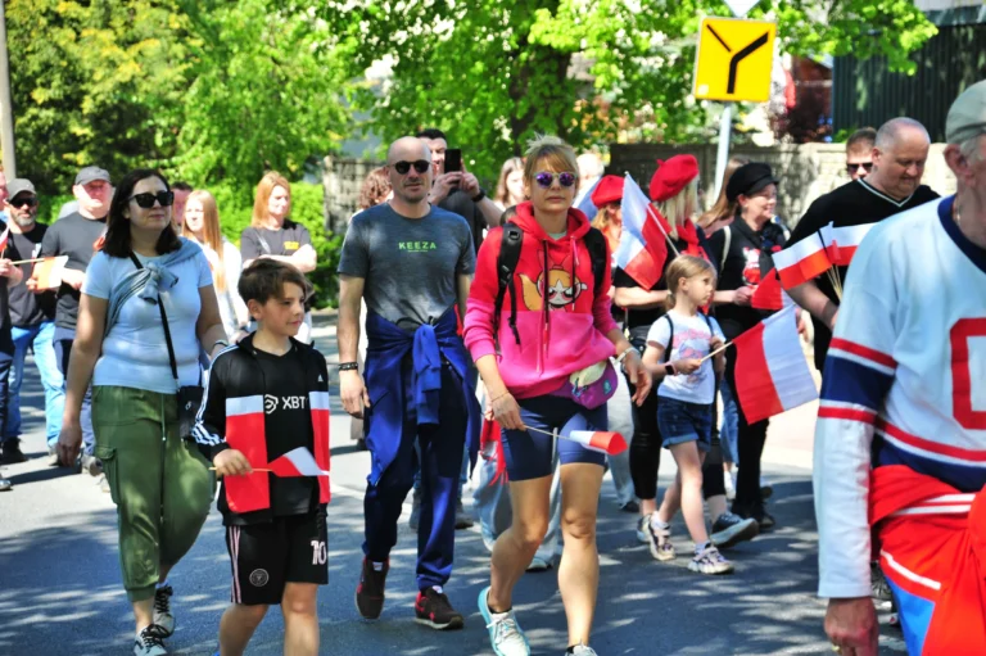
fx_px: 3011
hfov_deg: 18.6
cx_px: 493
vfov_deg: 12.4
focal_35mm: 110
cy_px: 328
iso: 250
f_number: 5.6
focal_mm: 110
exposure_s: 1/200
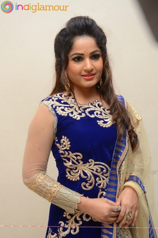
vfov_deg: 33.5
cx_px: 79
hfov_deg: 22.5
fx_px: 397
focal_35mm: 60
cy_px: 119
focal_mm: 40
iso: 1000
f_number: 6.3
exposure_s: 1/100
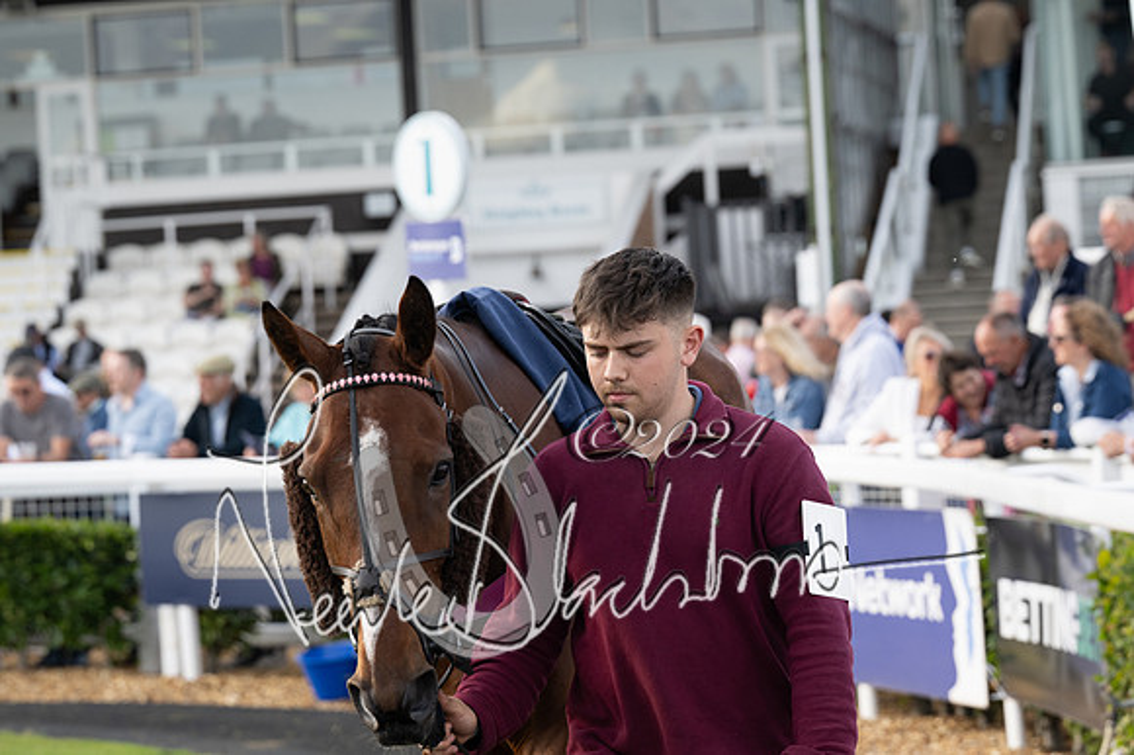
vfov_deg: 10.1
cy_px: 378
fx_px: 4250
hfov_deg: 15.2
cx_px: 567
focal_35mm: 135
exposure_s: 1/800
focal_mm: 90
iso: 400
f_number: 4
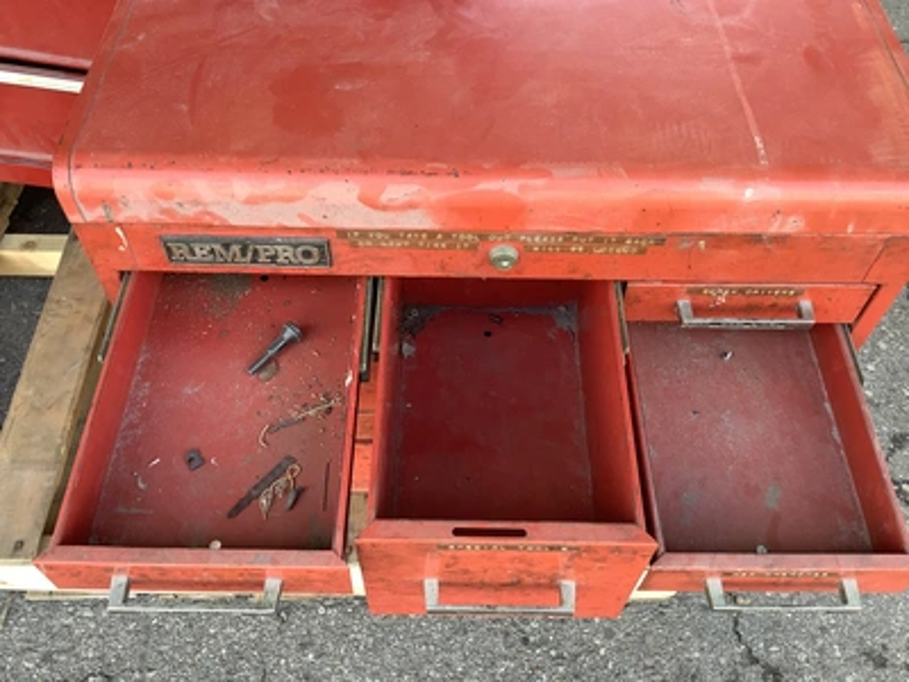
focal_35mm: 31
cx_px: 454
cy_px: 341
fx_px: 814
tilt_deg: -54.9
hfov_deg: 58.4
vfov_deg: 45.4
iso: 50
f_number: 2.4
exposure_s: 1/60
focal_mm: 3.3
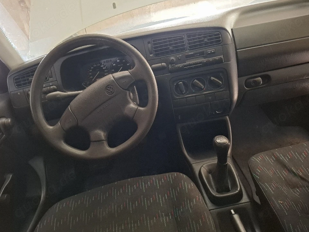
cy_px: 111
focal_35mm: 24
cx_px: 150
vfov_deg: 56.8
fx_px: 214
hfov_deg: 71.6
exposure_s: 1/17
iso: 1250
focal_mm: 5.54
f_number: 1.8
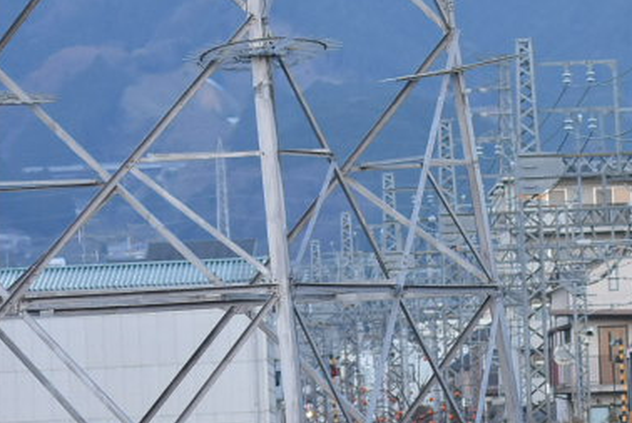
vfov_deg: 2.6
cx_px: 1012
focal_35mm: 533
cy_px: 351
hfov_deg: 3.8
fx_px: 9362
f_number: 3.5
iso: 800
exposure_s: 1/800
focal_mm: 105
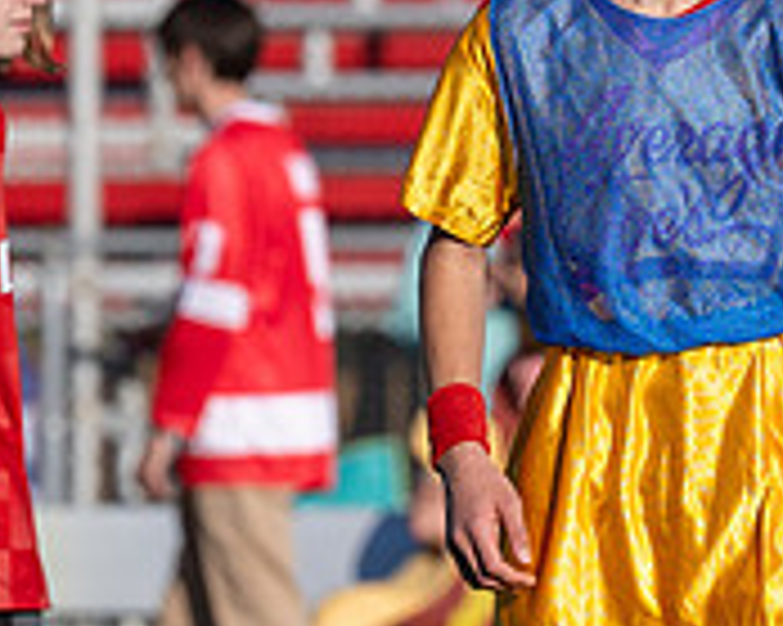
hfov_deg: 1.9
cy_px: 199
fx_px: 23624
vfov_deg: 1.5
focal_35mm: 1020
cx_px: 528
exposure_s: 1/1600
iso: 72
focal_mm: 200
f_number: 4
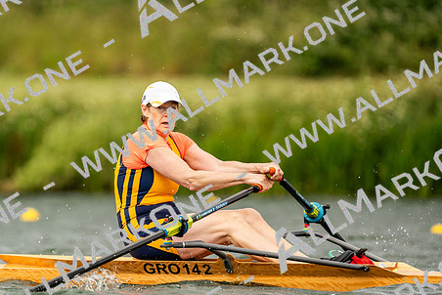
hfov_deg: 2.7
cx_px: 192
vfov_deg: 1.8
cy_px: 181
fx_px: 9460
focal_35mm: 770
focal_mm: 600
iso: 500
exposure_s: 1/2000
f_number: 6.3
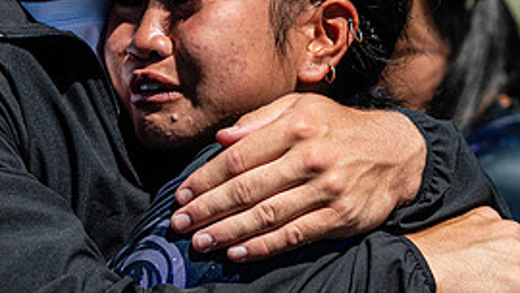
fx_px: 7682
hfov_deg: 3.9
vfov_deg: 2.2
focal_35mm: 557
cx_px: 146
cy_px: 16
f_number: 3.2
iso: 100
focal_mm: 165
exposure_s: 1/2000
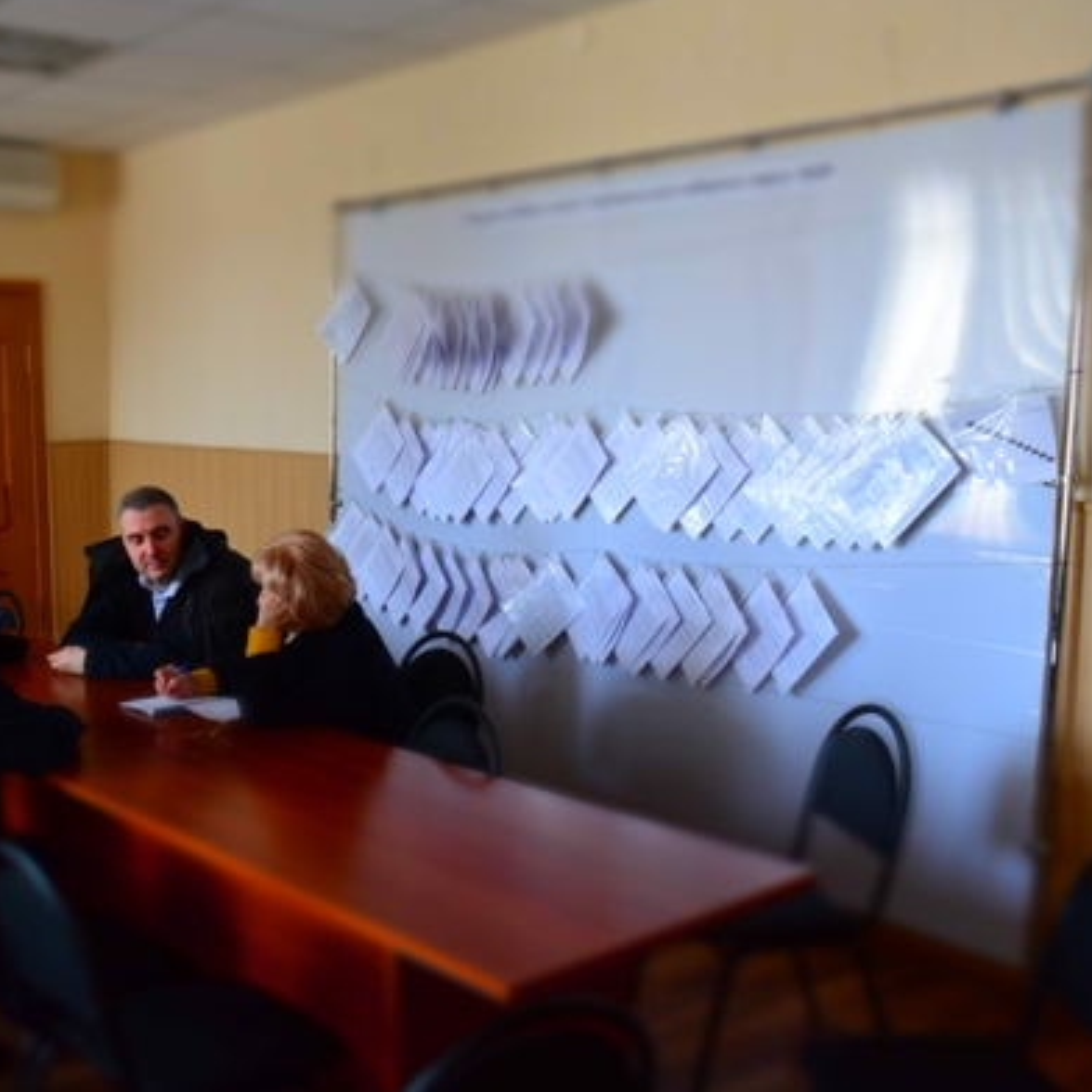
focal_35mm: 39
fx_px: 1392
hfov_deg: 42.5
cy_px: 546
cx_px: 404
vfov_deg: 42.8
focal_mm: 20
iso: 800
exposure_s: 1/15
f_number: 6.3
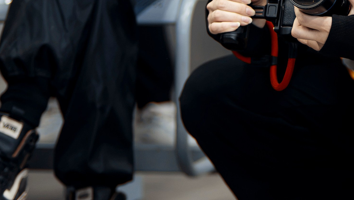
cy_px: -48
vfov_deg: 4.9
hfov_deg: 8.7
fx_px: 2310
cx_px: 330
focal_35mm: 246
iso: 250
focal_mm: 85
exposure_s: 1/320
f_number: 1.8
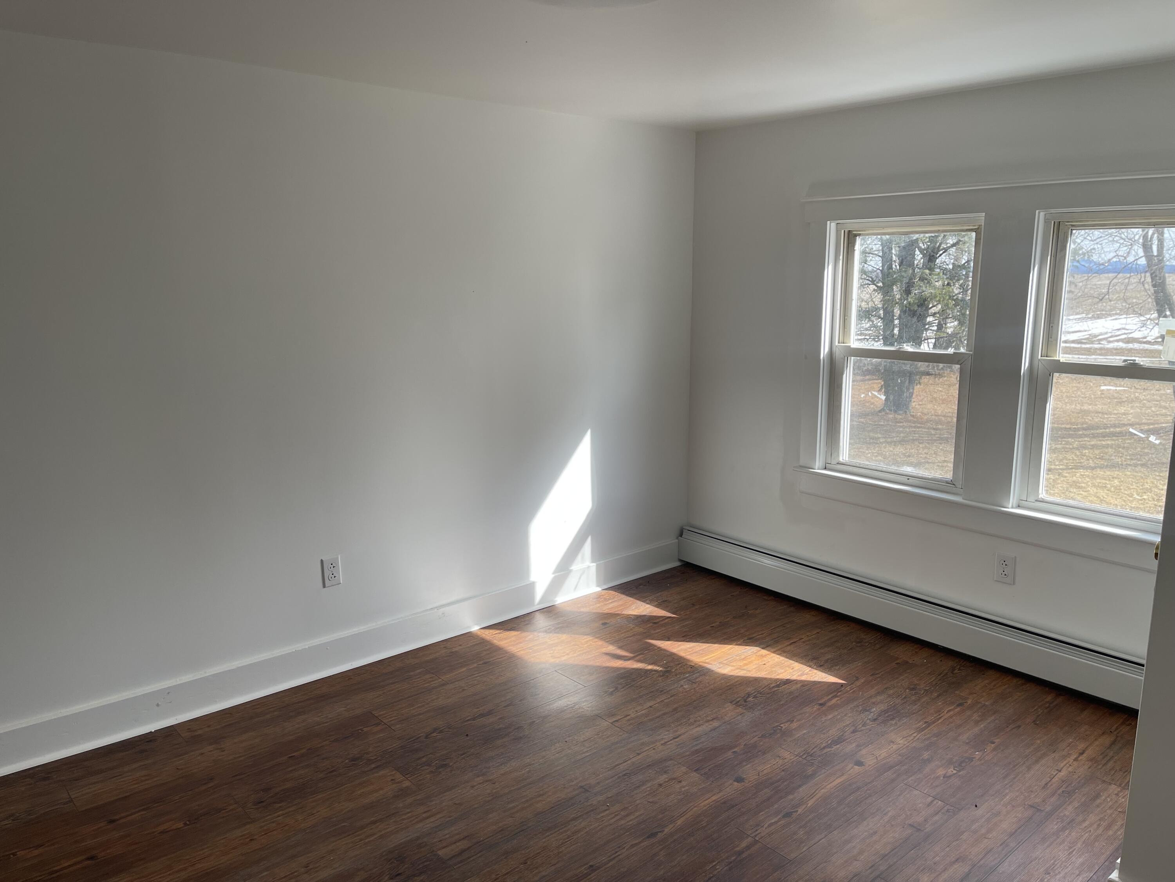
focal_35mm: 25
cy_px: 441
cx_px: 588
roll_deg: -0.5
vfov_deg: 54.9
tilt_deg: -10.1
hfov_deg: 69.4
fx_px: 849
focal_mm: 5.1
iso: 32
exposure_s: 1/329
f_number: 1.6
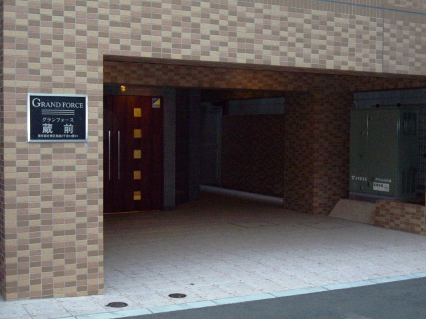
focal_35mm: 54
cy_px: 160
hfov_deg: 35.5
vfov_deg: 27.0
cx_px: 213
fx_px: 665
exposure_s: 1/60
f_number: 3.4
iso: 400
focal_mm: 9
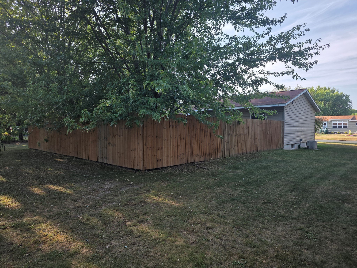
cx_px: 178
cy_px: 134
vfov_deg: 58.9
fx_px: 237
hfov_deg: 73.9
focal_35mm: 23
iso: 80
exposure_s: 1/1343
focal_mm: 6.3
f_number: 1.7
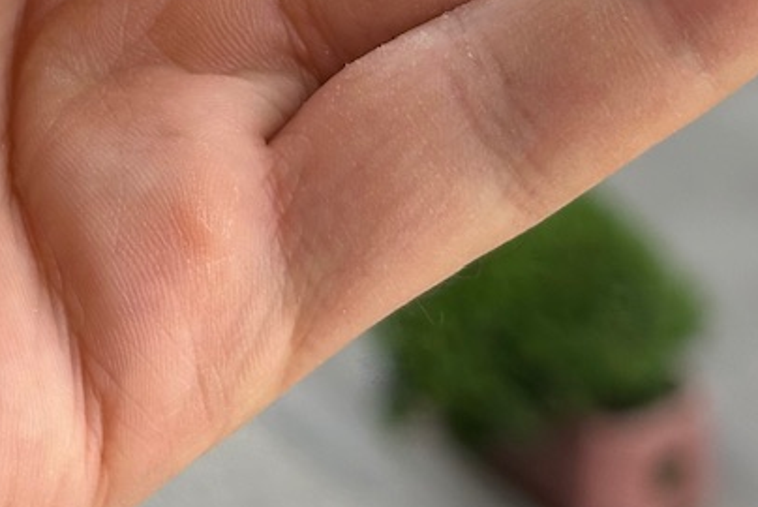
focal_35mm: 158
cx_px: -167
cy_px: -351
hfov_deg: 12.7
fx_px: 3329
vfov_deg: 8.4
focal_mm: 6.86
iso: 64
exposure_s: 1/685
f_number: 1.78
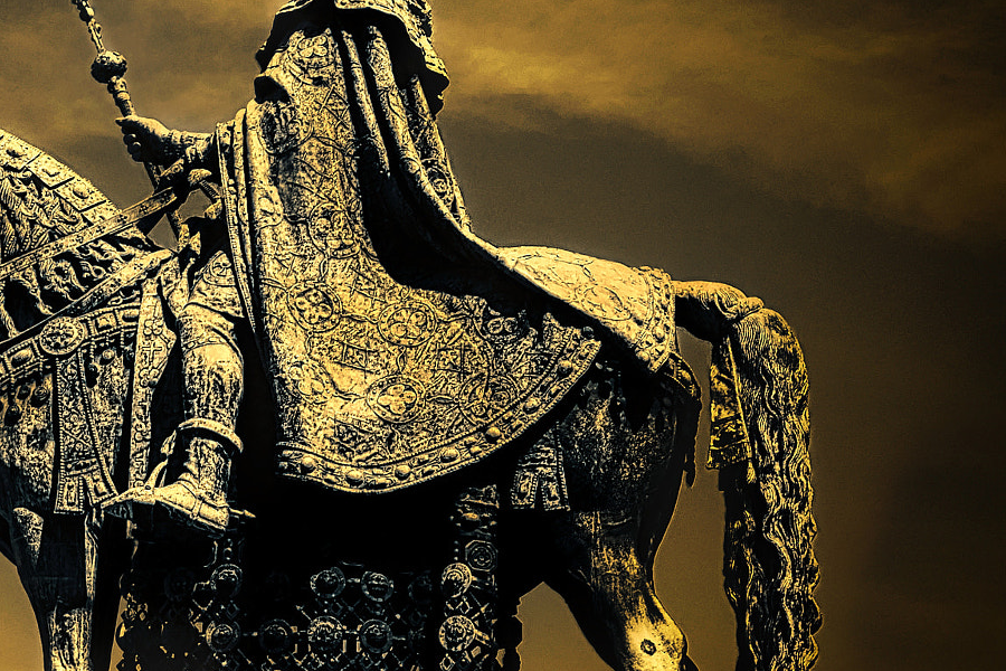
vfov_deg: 15.3
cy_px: 270
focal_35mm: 89
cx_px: 113
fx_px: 2487
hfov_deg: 22.4
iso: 100
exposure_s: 1/1000
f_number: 5
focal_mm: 50
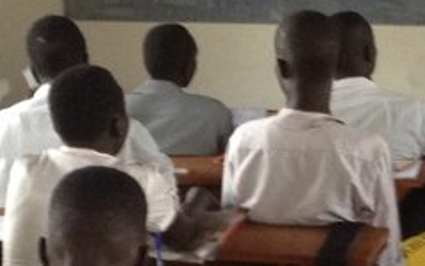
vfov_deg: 8.7
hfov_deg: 13.9
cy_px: 285
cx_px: 305
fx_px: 1738
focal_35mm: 150
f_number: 2.4
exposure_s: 1/24
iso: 100
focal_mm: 3.3
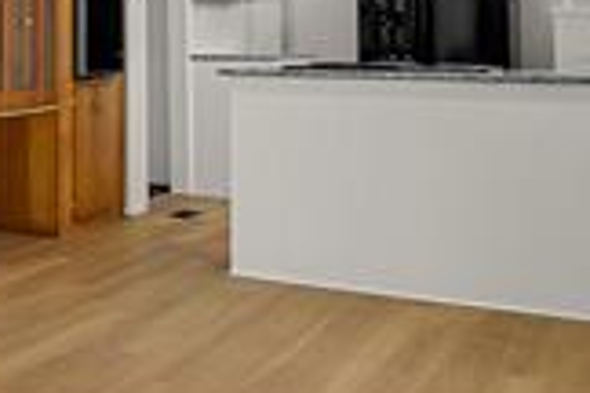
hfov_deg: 23.0
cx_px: -342
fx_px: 1098
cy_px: -7
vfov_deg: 19.7
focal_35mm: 67
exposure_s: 1.6
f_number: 8
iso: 250
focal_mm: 17
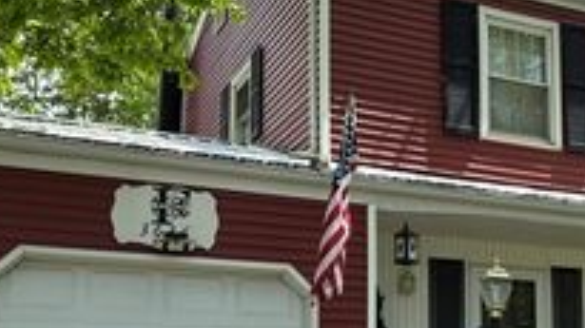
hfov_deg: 28.7
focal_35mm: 69
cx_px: 579
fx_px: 1070
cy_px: 284
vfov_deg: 17.2
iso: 50
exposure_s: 1/1721
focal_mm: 5.96
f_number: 1.6
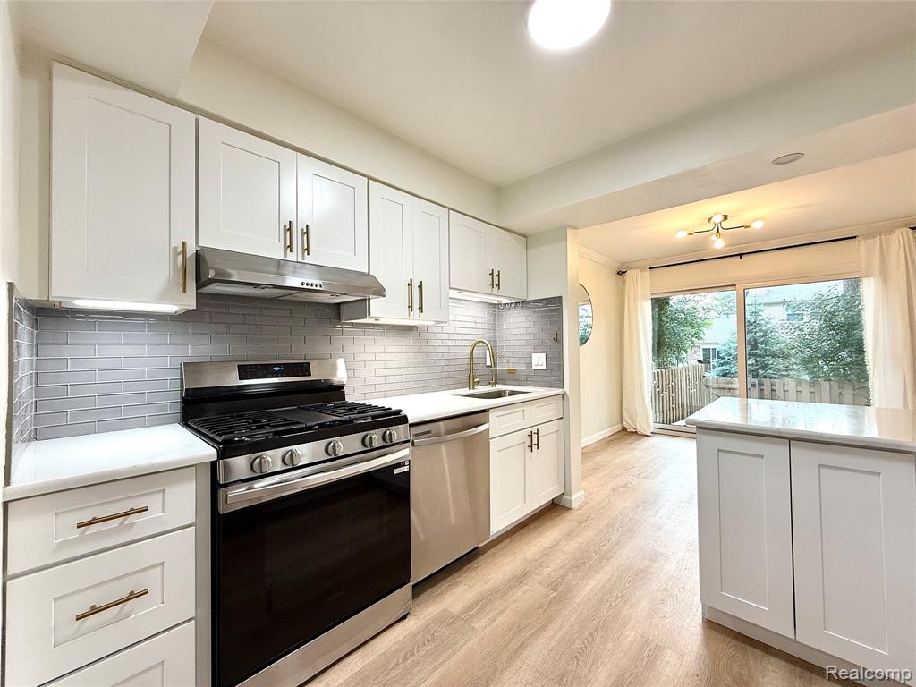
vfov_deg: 85.7
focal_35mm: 14
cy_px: 344
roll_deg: +0.0
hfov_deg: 102.1
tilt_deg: +1.4
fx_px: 370
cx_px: 458
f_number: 2.2
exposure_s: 1/120
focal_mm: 2.22
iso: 125
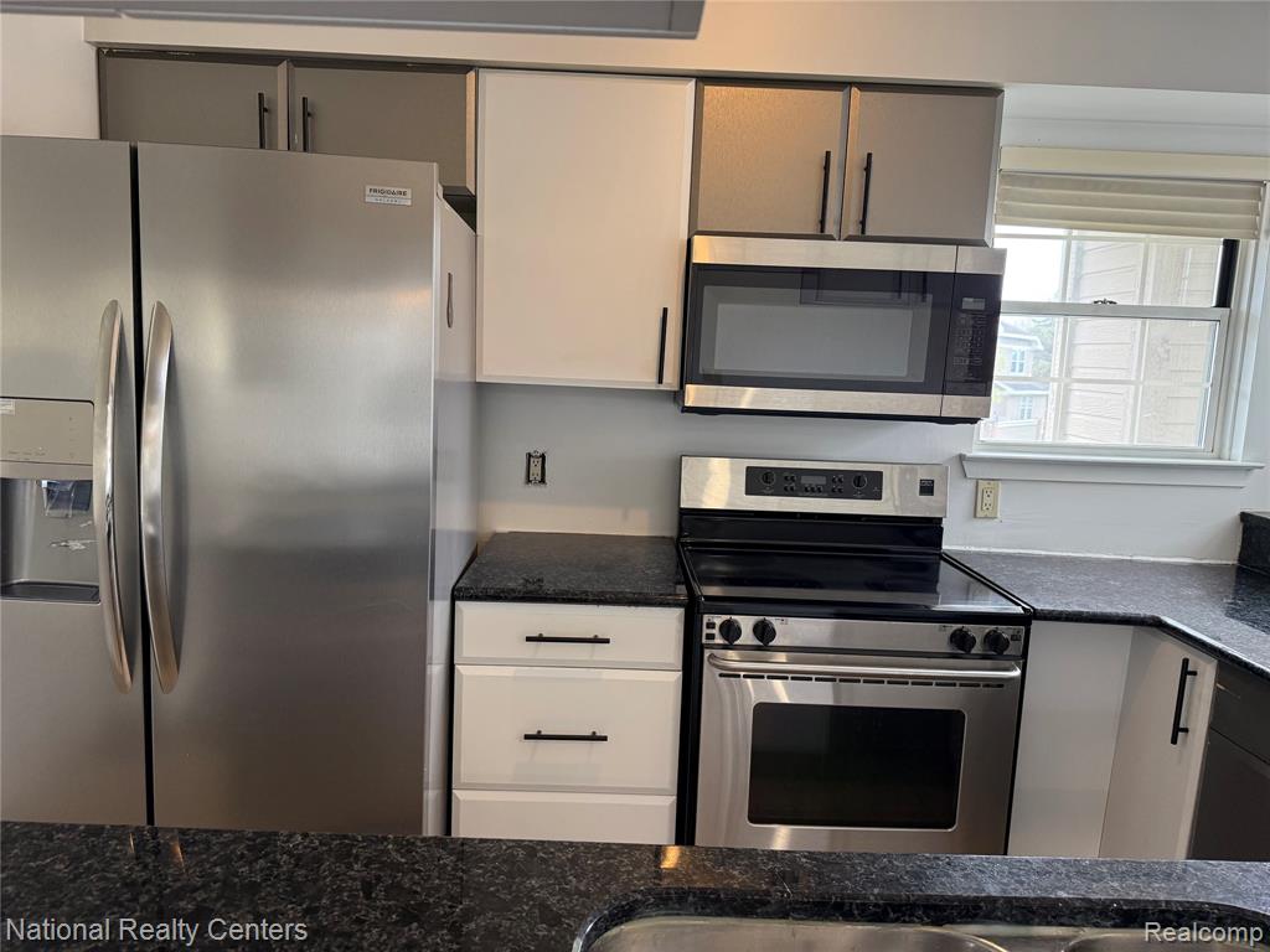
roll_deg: -2.4
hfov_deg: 71.6
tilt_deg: -6.6
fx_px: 881
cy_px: 476
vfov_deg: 56.8
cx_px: 635
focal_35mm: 24
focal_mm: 6.76
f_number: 1.78
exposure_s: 1/120
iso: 250
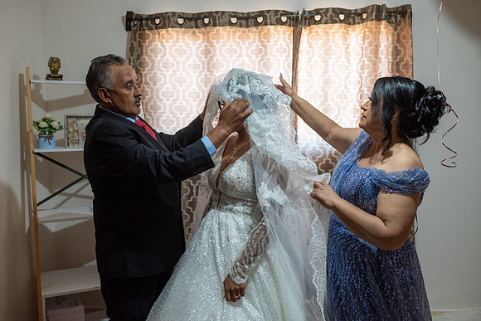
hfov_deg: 54.4
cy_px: 160
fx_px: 468
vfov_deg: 37.9
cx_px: 240
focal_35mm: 35
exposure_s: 1/125
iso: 1600
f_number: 3.5
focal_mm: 35
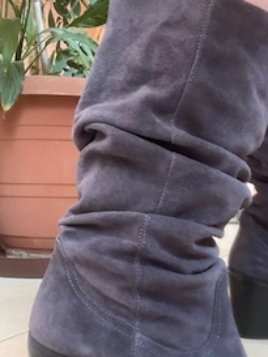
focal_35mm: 44
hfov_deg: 32.8
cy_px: 203
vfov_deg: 42.8
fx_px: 454
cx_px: 161
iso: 500
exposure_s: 1/30
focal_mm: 2.71
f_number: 2.2
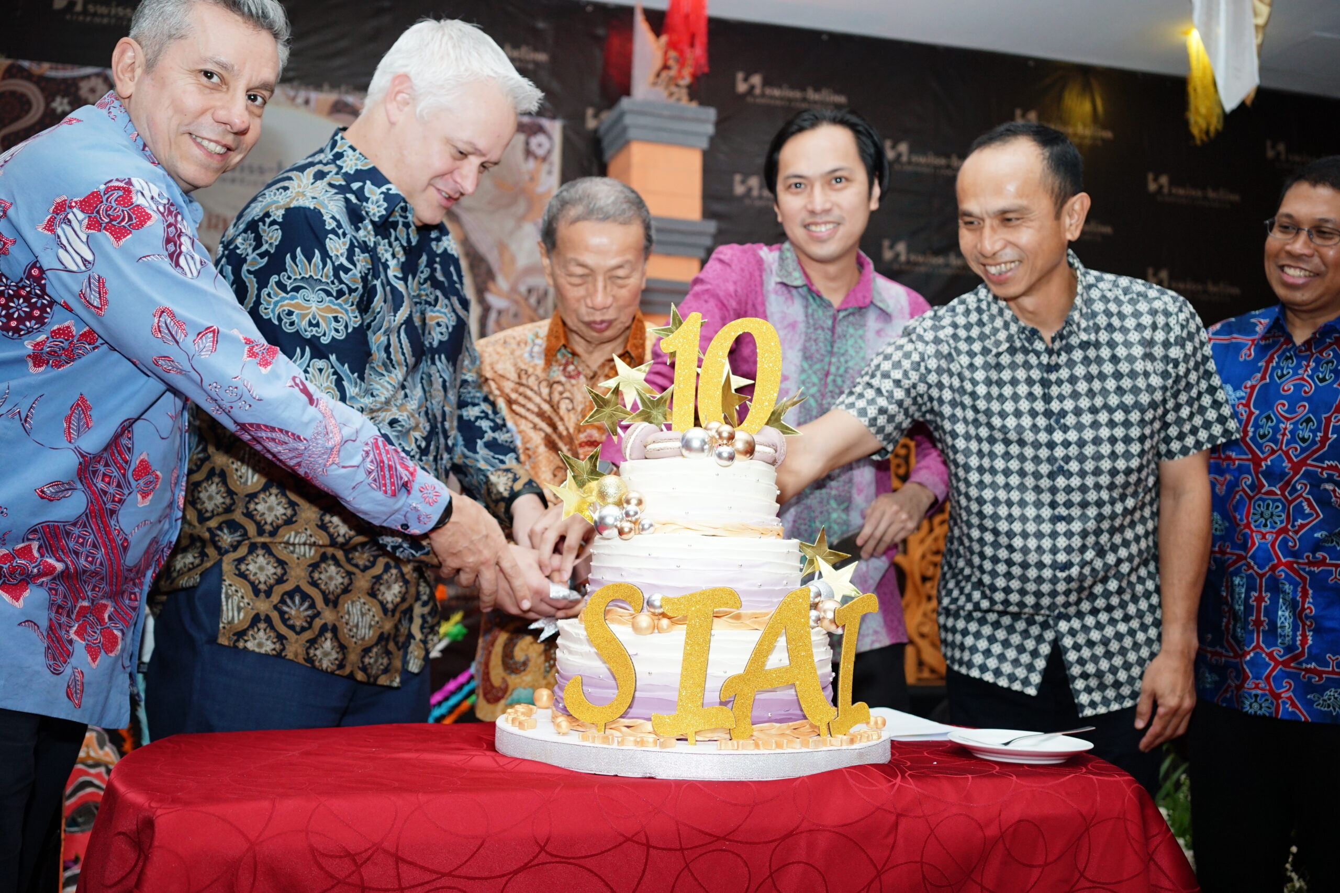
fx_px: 1303
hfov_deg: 54.4
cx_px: 670
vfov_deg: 37.9
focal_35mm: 35
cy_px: 446
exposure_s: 1/160
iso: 800
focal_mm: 35
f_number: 3.5
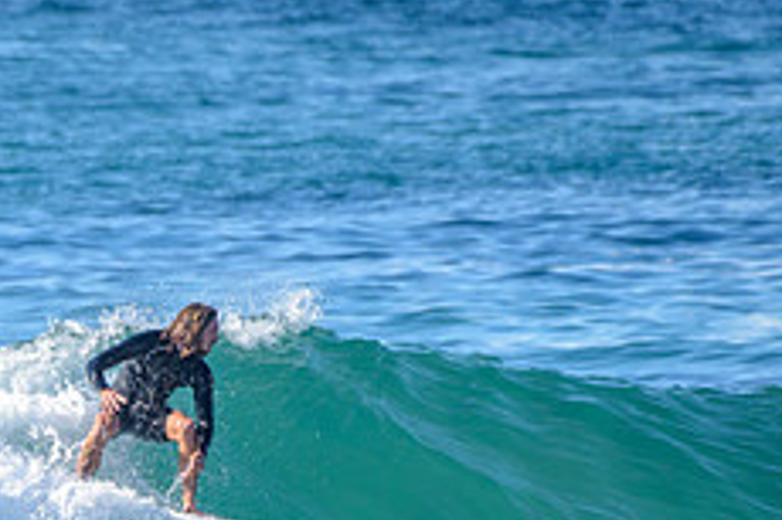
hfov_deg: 1.3
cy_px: 470
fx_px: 33536
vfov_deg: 0.9
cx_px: -311
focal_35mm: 1545
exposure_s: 1/2000
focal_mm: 500
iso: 320
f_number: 5.6
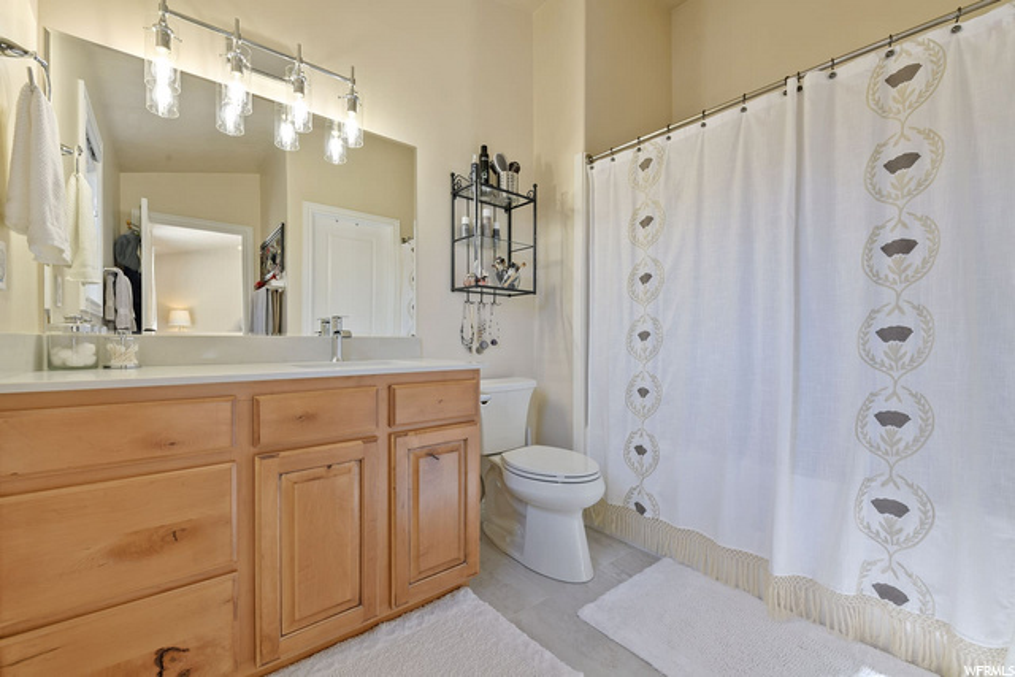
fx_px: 423
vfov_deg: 77.4
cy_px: 338
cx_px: 508
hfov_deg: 100.4
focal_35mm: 15
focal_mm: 15
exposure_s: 1.6
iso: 200
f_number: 11
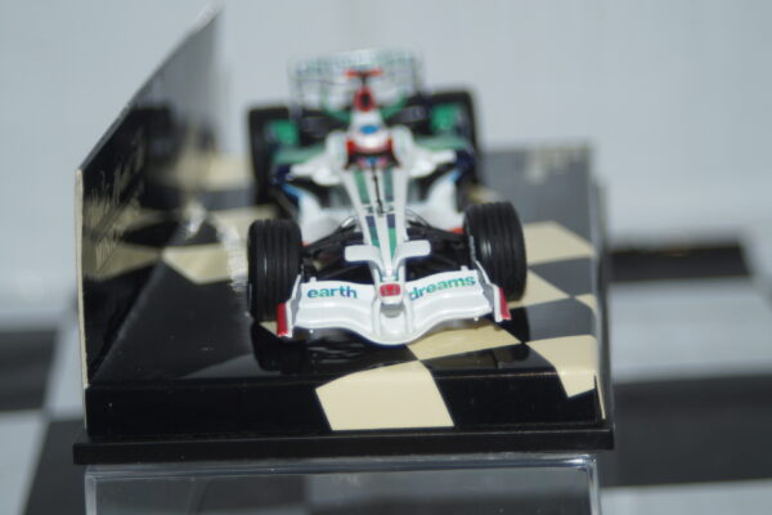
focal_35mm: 105
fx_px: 2251
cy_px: 258
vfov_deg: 13.0
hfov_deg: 19.5
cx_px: 386
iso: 200
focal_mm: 70
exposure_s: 1/60
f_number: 5.6
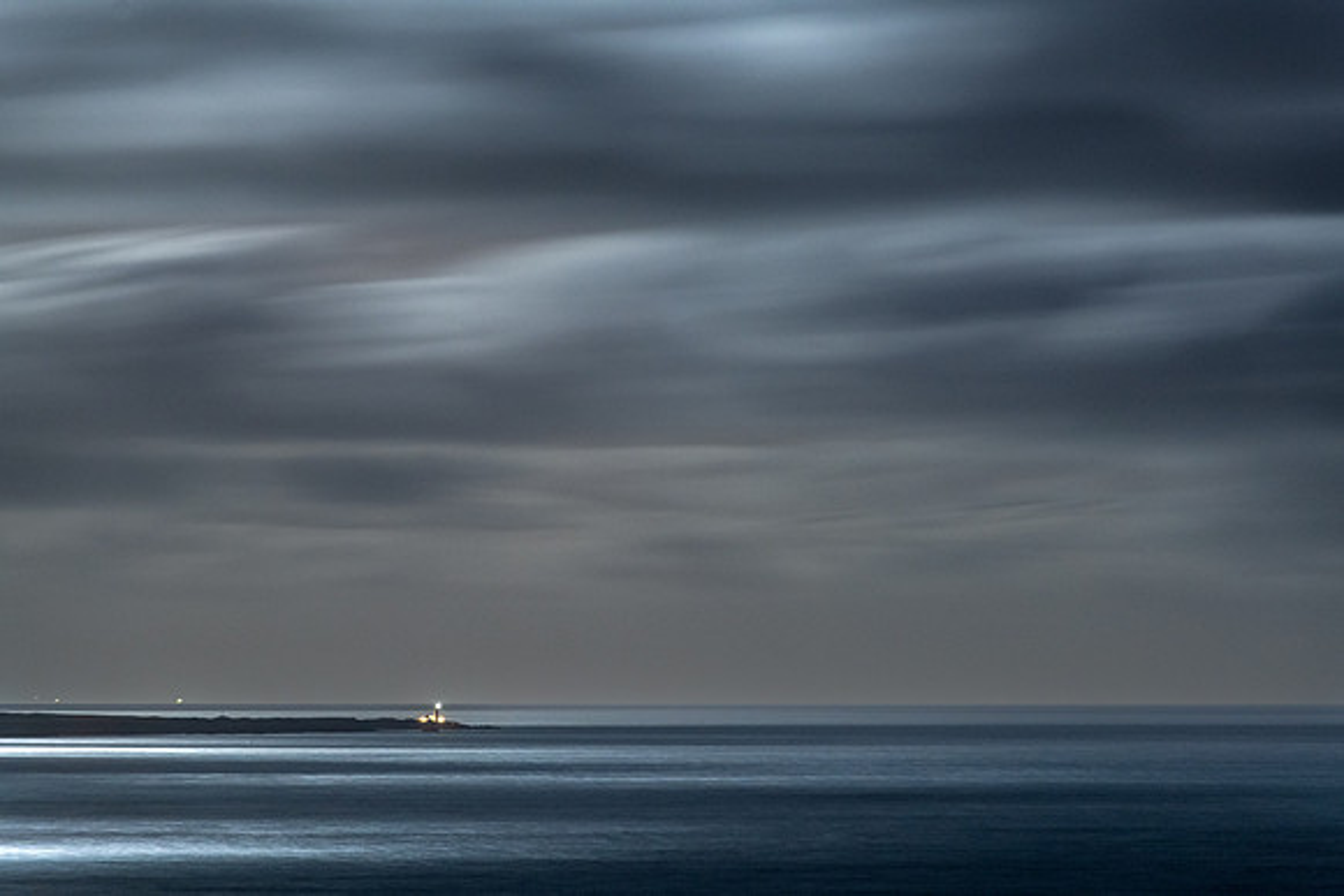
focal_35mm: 201
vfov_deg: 6.8
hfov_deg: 10.2
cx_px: 672
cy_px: 448
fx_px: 7523
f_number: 7.1
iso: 1600
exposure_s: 30
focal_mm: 200
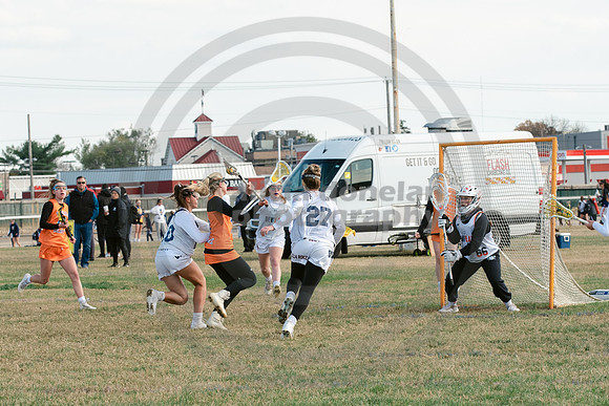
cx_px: 340
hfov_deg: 10.4
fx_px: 3355
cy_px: 263
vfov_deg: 6.9
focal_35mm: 198
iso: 250
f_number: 6.3
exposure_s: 1/640
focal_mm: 95
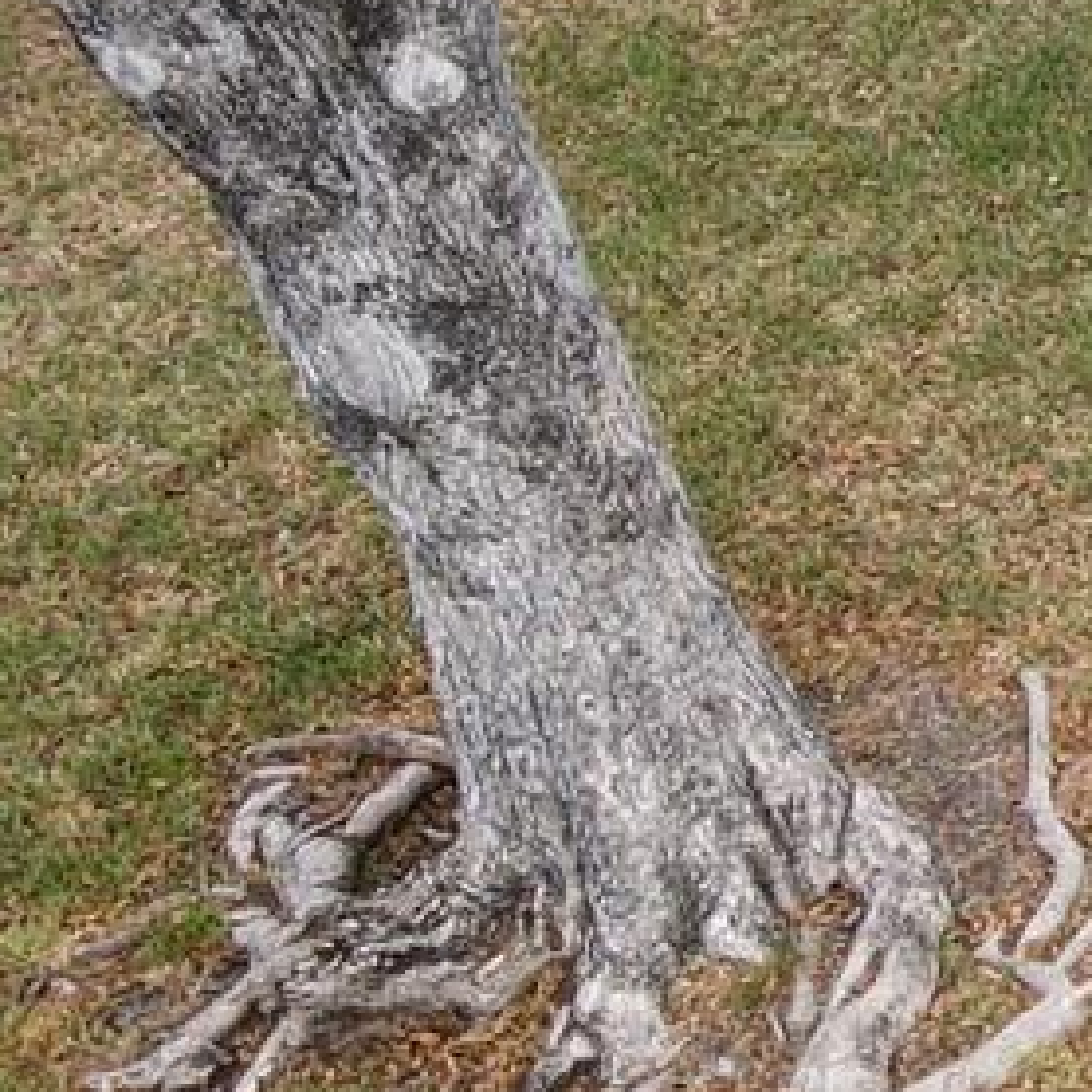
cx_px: 3013
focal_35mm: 122
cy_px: -90
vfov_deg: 14.0
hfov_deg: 10.9
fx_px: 4354
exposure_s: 1/40
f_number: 2.8
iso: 100
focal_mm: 4.5
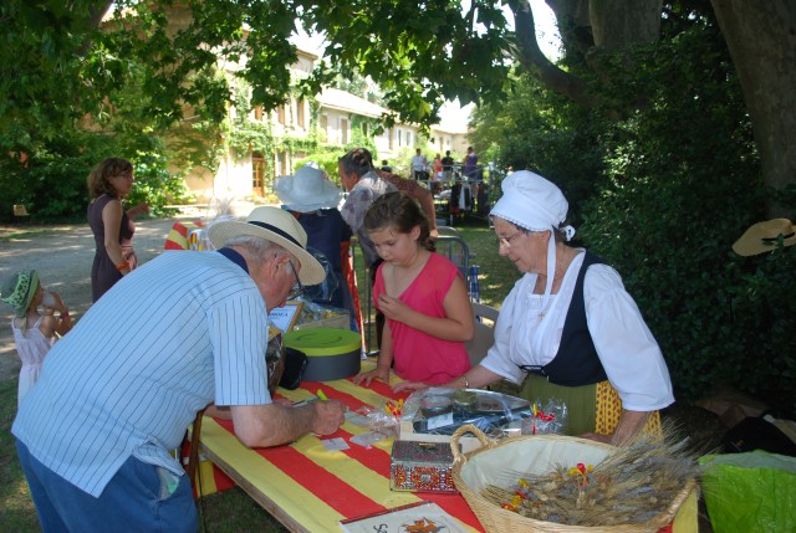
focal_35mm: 30
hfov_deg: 61.8
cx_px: 398
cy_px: 266
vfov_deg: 43.8
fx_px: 664
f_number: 3.8
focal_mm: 20
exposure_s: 1/125
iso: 125
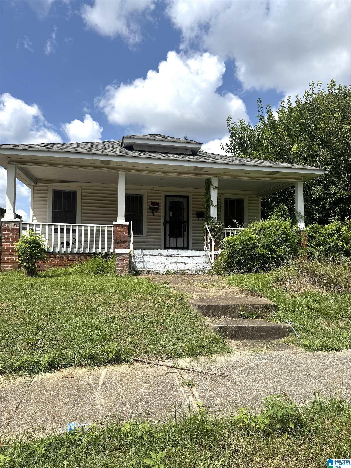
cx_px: 176
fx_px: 324
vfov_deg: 71.6
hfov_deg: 56.8
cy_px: 234
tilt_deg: +2.4
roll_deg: -0.7
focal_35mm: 24
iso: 80
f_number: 1.78
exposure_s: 1/5814
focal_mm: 6.76
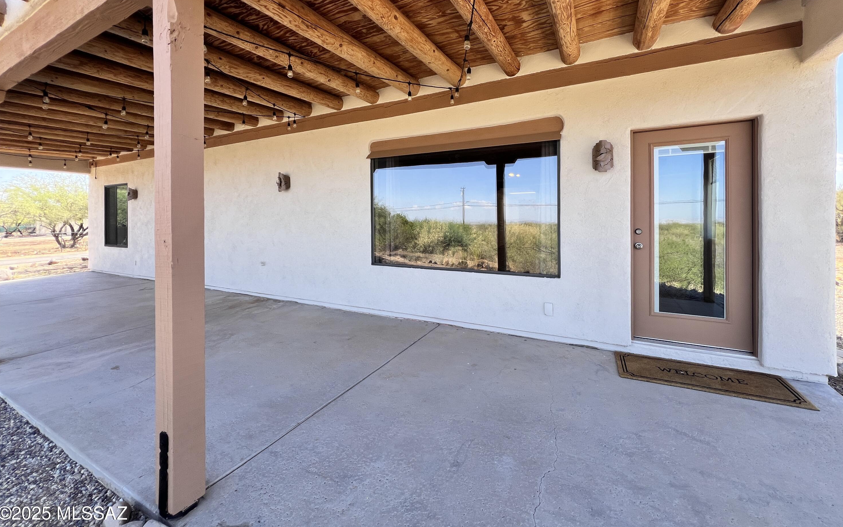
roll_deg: +0.6
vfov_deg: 78.1
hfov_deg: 105.3
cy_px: 222
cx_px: 424
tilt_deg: +0.3
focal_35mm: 14
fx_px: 322
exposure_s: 1/309
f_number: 1.8
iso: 32
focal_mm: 1.57
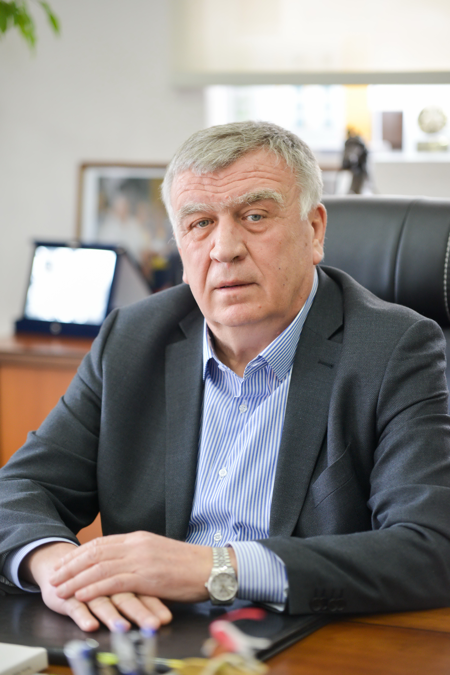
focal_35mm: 112
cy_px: 338
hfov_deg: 12.2
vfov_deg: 18.3
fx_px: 2098
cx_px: 225
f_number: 2.8
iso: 1000
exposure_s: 1/200
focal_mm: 112
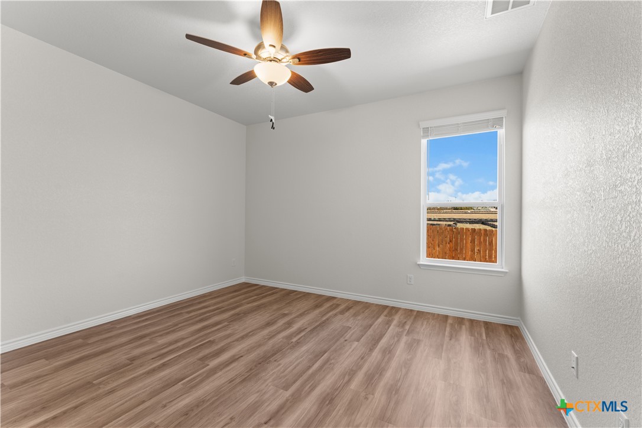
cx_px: 321
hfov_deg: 104.3
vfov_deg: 81.2
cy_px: 214
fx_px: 250
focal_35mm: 14
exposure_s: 1
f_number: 8
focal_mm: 14
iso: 125
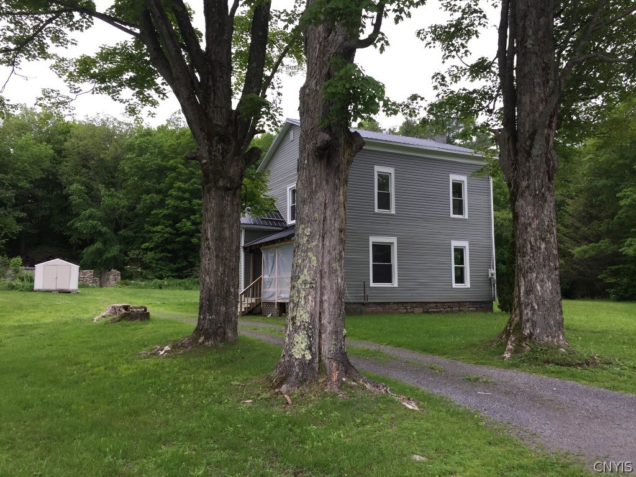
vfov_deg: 48.2
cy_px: 238
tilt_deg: +4.2
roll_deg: -0.7
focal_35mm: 29
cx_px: 318
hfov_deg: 61.7
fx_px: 533
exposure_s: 1/120
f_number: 2.2
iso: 50
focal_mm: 4.15
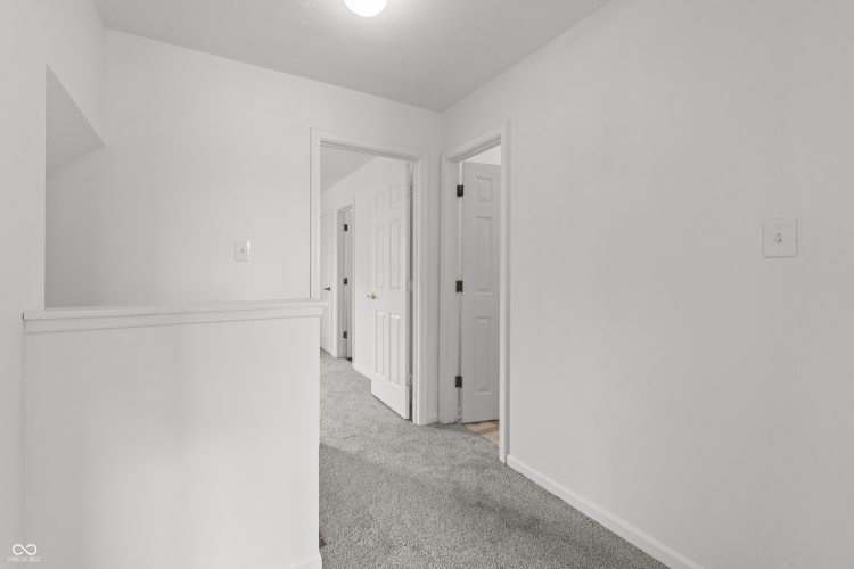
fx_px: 356
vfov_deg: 77.3
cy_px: 284
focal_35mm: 15
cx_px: 427
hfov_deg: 100.4
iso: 250
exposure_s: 1/6
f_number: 9
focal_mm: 10
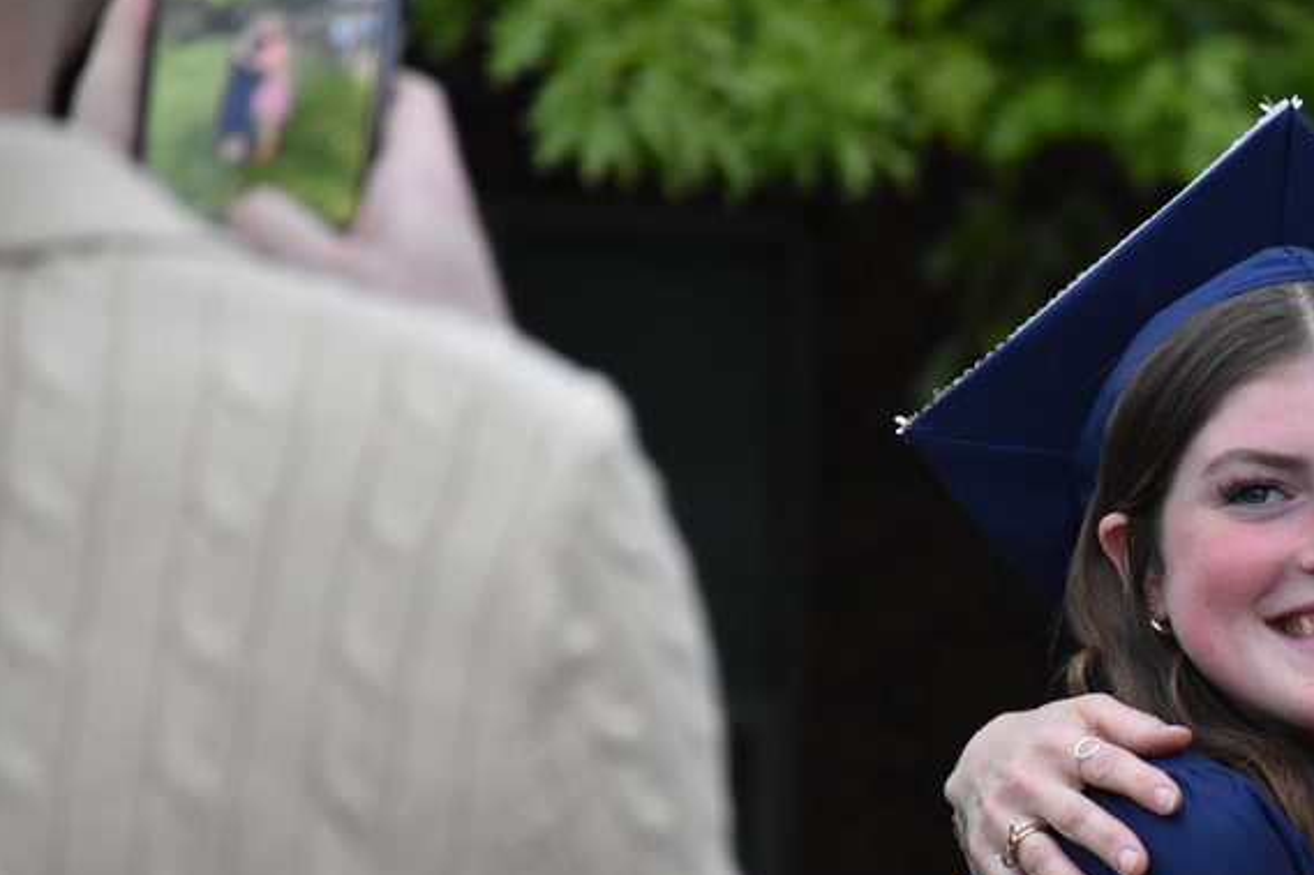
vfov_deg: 3.6
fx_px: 13792
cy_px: 514
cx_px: 1173
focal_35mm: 378
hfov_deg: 5.4
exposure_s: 1/500
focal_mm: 140
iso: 2500
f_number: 5.6
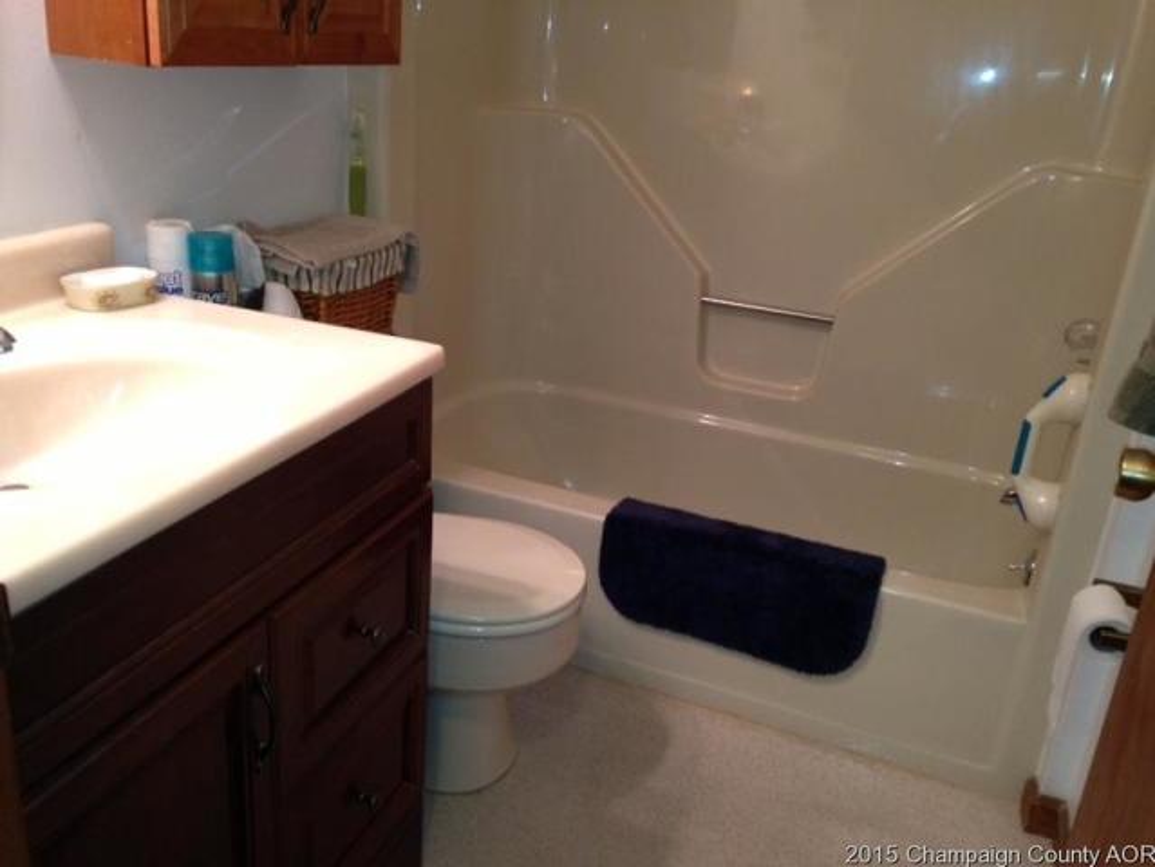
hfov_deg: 55.3
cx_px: 578
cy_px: 434
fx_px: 1102
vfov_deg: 43.0
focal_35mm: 33
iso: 125
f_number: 2.4
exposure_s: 1/20
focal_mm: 4.13
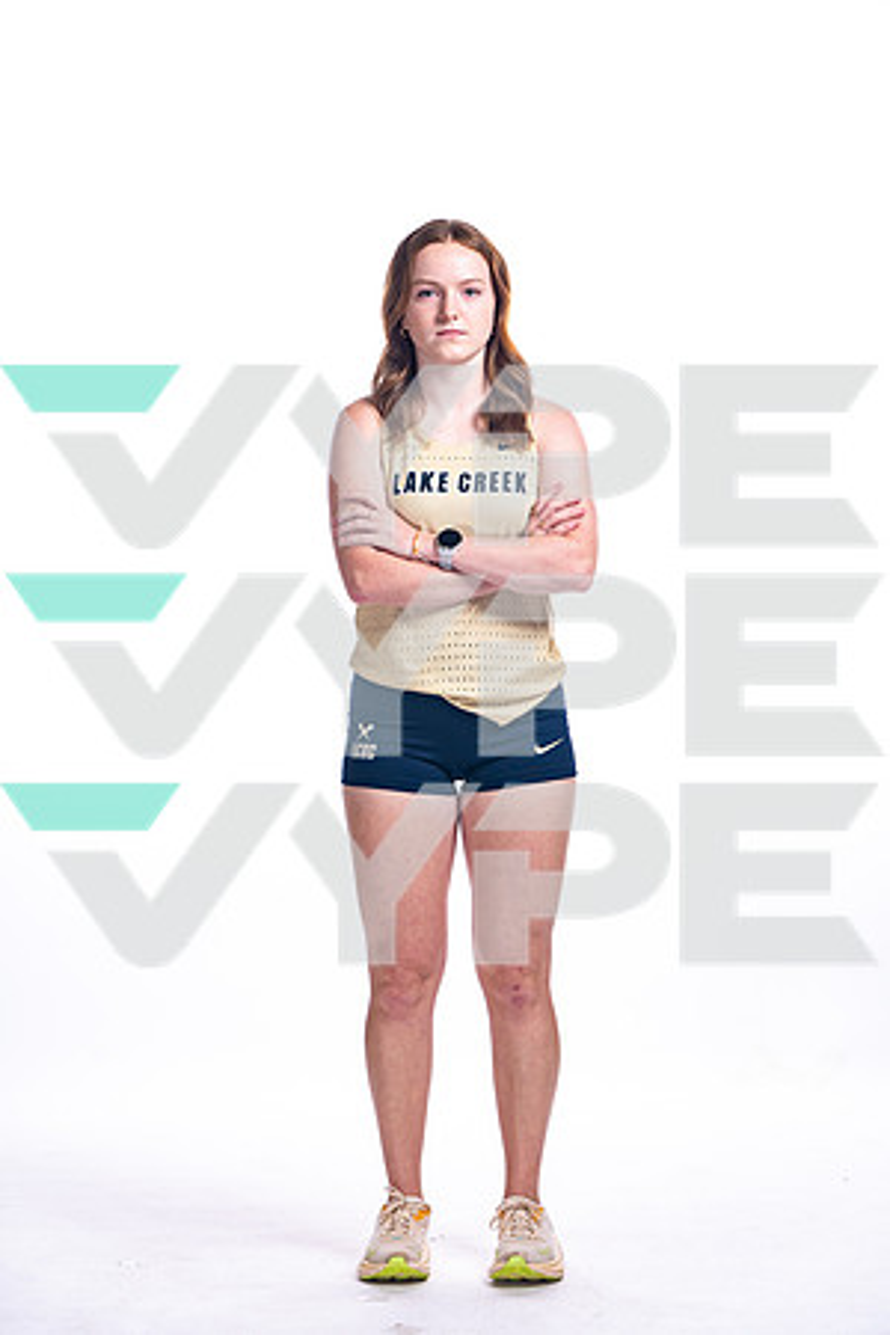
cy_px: 668
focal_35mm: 106
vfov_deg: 19.3
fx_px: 3931
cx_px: 445
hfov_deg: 12.9
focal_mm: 106
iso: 400
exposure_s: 1/250
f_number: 6.3
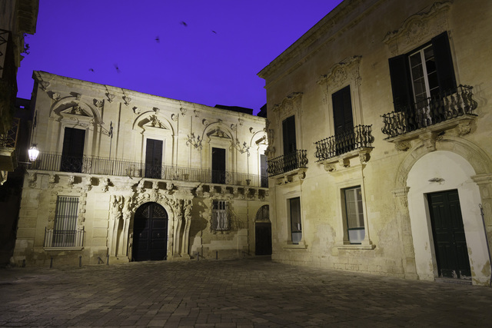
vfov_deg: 50.6
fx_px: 347
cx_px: 246
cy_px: 164
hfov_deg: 70.6
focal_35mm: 25
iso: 1600
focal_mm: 25.4
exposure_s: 1/60
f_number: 3.2
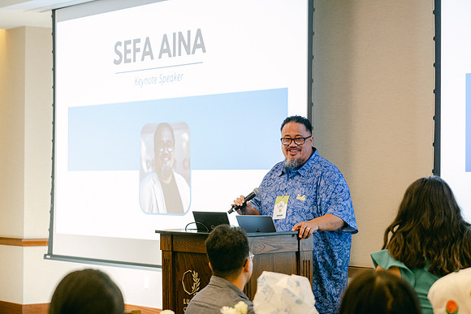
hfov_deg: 23.1
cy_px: 157
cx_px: 236
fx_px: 1152
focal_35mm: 88
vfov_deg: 15.5
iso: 2500
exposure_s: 1/125
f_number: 2.8
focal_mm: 58.7
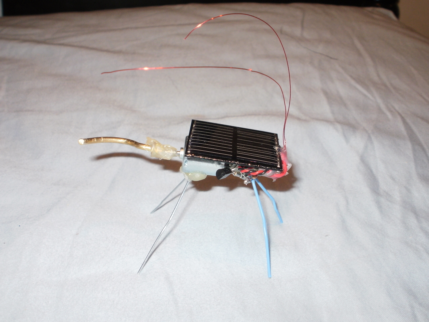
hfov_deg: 42.9
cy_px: 161
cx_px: 214
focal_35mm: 44
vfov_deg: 32.9
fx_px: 545
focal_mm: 7.7
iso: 125
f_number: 4
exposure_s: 1/30
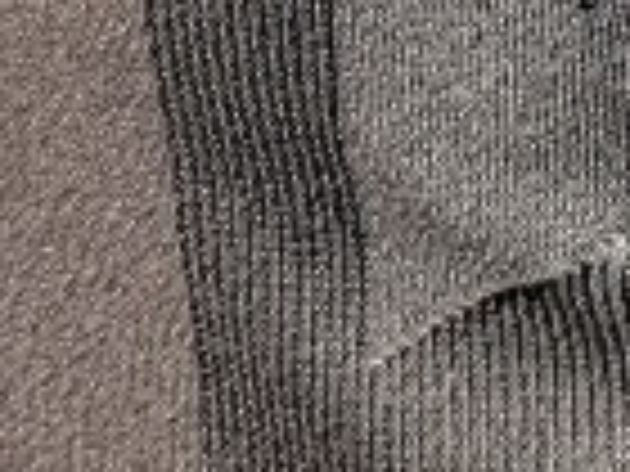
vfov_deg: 7.2
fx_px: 3367
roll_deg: -0.2
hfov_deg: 9.6
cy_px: -908
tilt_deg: +0.4
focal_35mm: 185
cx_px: 1485
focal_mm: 6.76
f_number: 1.78
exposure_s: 1/50
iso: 320
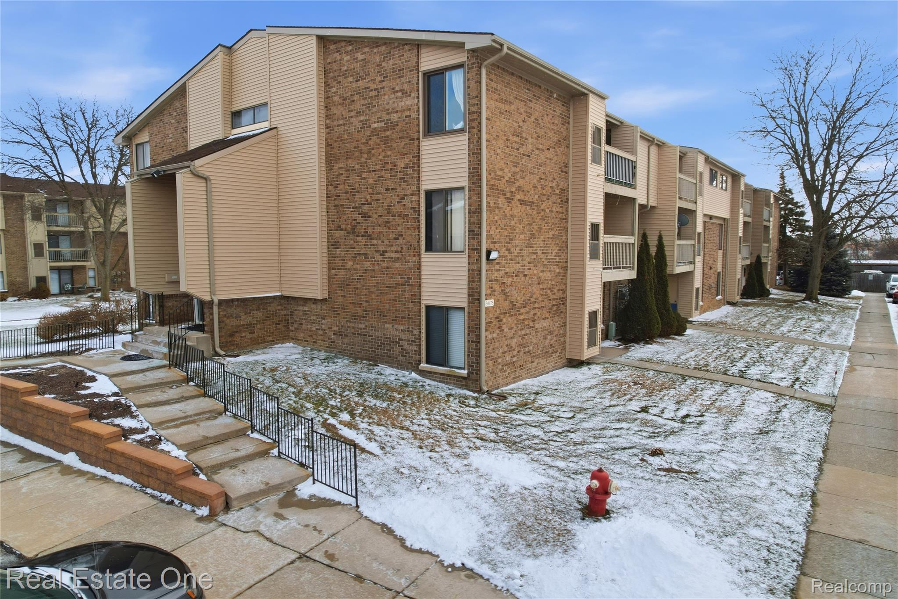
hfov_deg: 78.6
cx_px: 449
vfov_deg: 57.2
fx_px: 549
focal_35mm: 22
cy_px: 300
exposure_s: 1/320
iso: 150
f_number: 2.8
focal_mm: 8.4
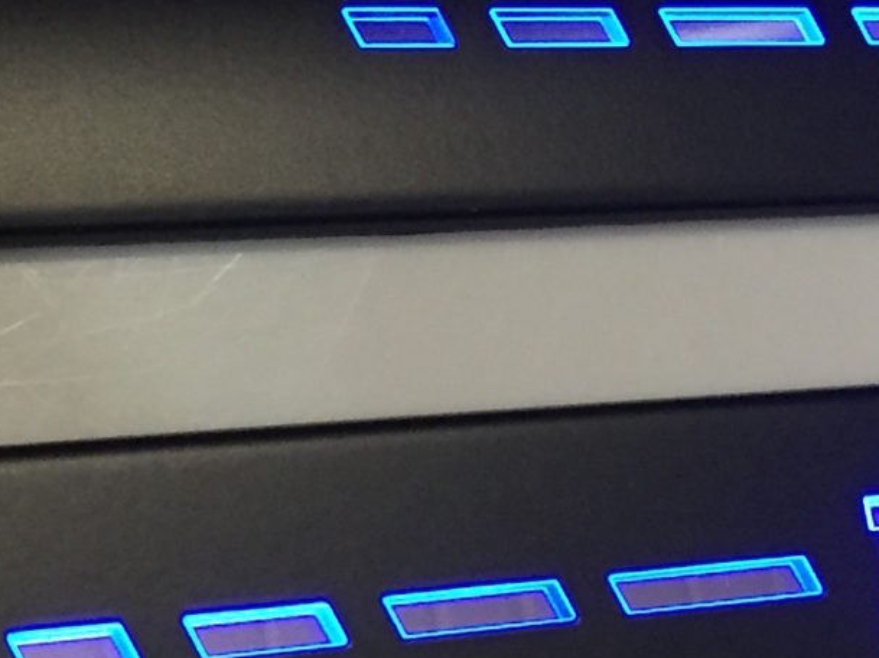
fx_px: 3096
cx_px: 821
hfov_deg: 15.9
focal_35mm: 122
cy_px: 320
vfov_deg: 12.1
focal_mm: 4.15
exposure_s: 1/33
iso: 200
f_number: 2.2
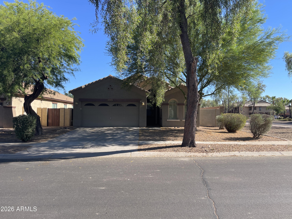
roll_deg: -0.6
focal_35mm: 25
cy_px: 110
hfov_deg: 69.4
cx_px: 146
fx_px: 211
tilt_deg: +1.9
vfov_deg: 54.9
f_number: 1.6
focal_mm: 5.1
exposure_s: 1/1456
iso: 32
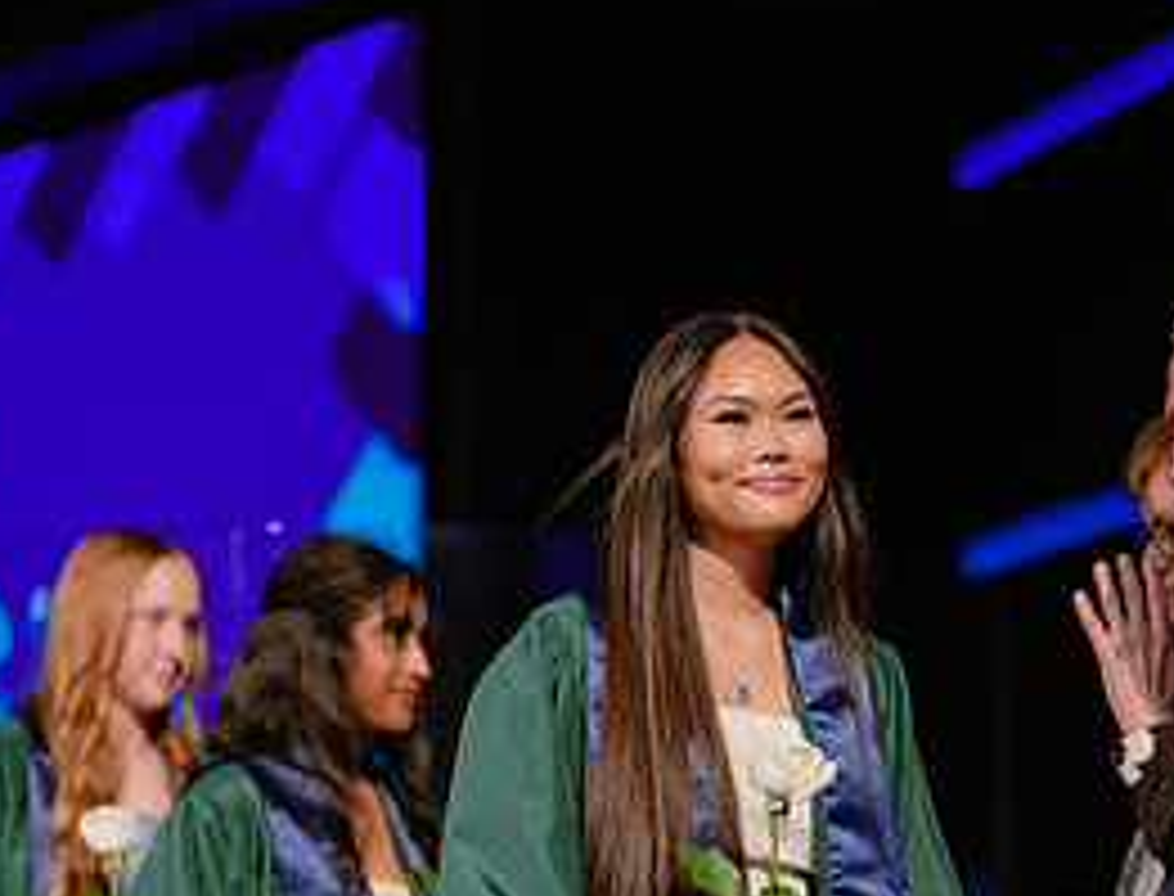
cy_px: 822
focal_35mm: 122
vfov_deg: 12.2
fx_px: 4162
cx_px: 814
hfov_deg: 16.0
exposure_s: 1/320
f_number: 1.2
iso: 640
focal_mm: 50
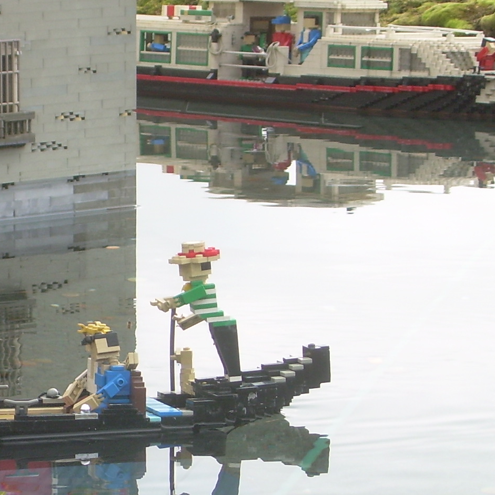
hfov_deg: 9.0
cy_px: 356
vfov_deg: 9.1
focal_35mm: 192
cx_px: -31
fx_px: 3106
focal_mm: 15.3
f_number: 4.3
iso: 50
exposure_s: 1/177
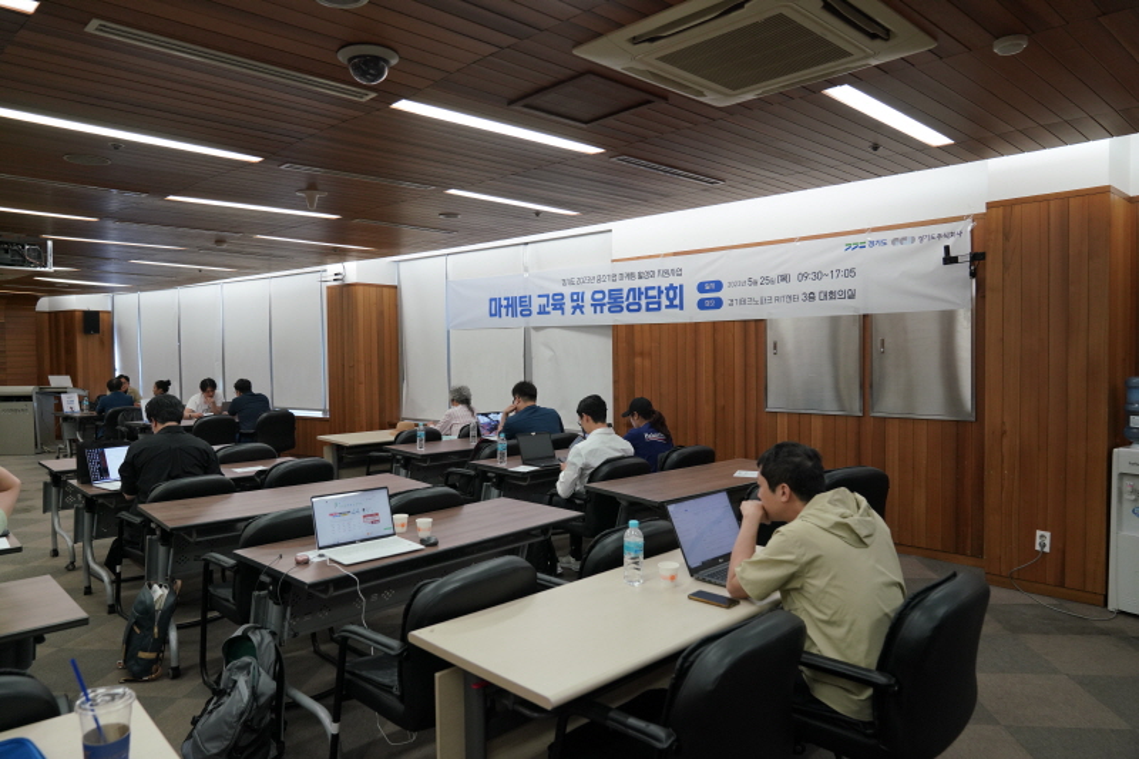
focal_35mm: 24
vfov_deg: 53.1
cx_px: 570
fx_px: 759
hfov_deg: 73.8
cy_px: 380
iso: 1600
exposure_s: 1/160
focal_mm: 24
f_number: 4
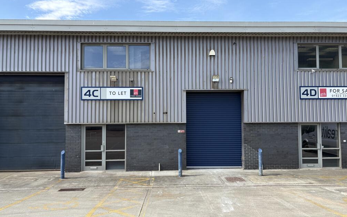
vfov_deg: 44.5
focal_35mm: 28
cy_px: 109
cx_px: 174
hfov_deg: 66.5
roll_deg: +1.6
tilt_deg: +3.0
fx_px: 265
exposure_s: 1/1337
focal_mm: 5.96
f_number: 1.6
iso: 50
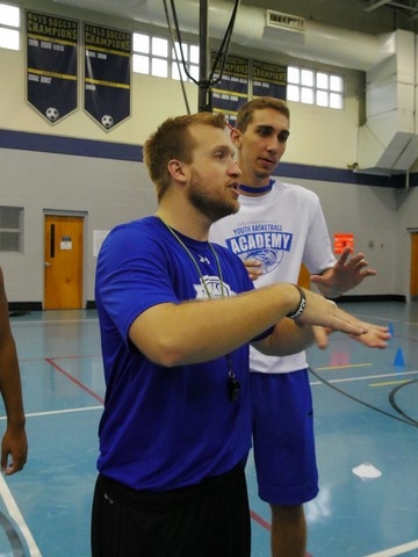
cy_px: 278
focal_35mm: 38
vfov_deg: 49.0
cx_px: 209
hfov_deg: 37.7
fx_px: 612
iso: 6400
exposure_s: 1/125
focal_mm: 19
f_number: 5.6
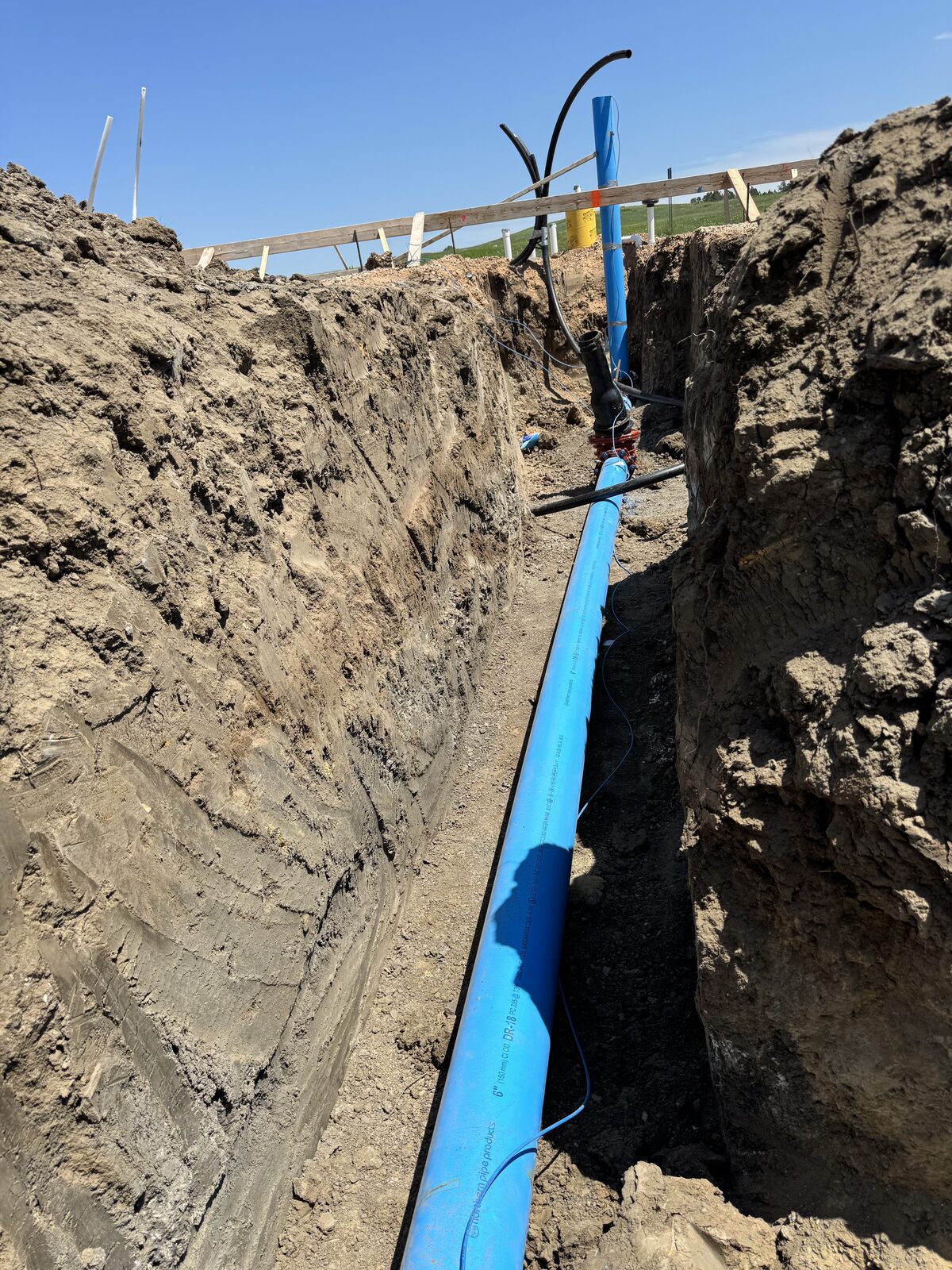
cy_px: 635
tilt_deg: -18.8
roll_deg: +8.2
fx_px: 880
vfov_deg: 71.6
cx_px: 476
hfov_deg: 56.8
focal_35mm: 24
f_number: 1.78
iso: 80
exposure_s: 1/4049
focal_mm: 6.76
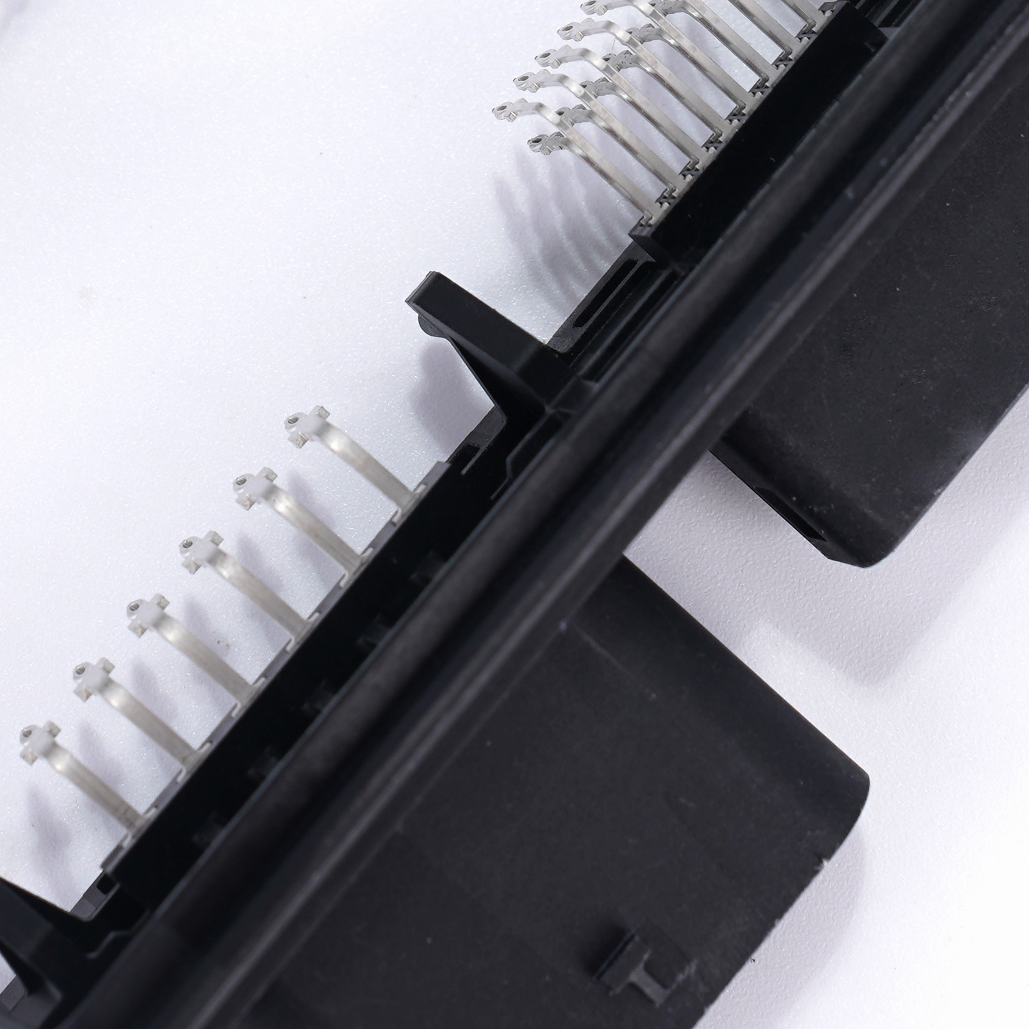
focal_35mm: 157
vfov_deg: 11.0
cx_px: 442
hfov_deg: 11.1
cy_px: -168
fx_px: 5280
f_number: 10
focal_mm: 52
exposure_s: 1/125
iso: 125
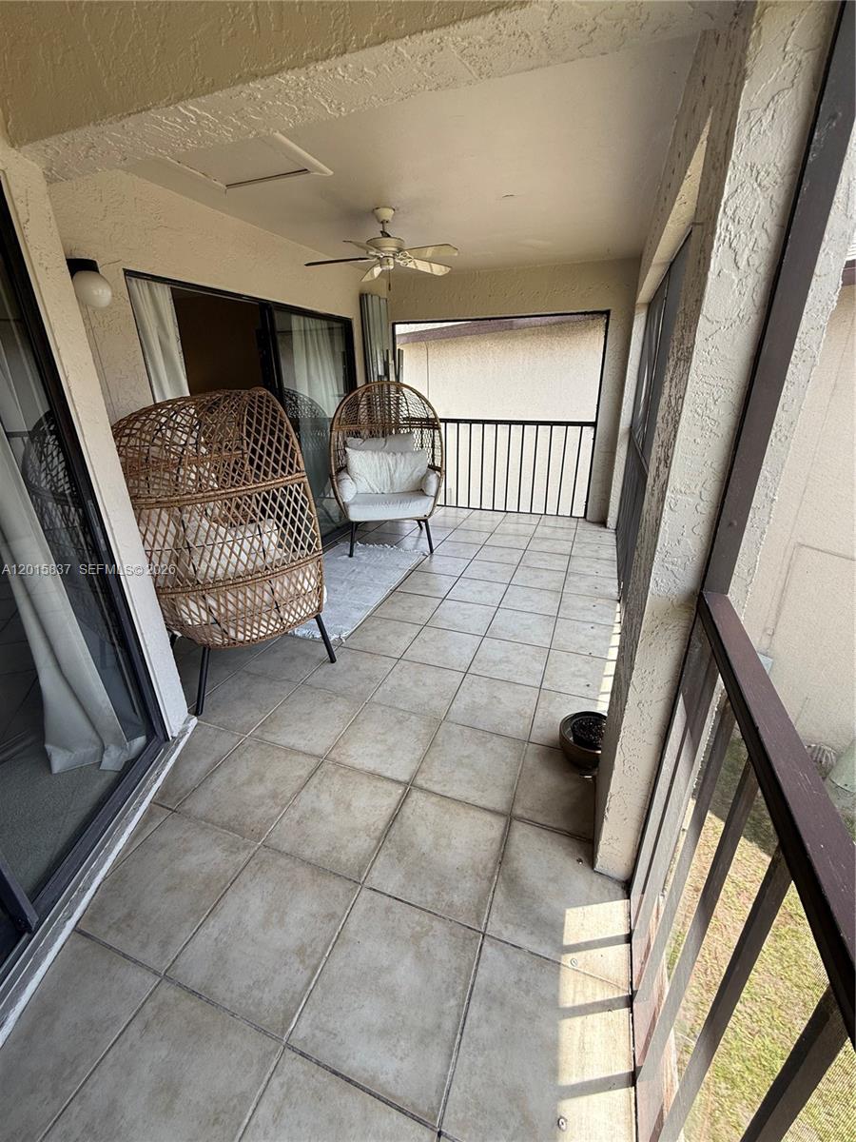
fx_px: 462
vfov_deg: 102.1
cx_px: 428
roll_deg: +0.4
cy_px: 571
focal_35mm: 14
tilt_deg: -22.2
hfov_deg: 85.7
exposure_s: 1/240
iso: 50
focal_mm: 2.22
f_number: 2.2
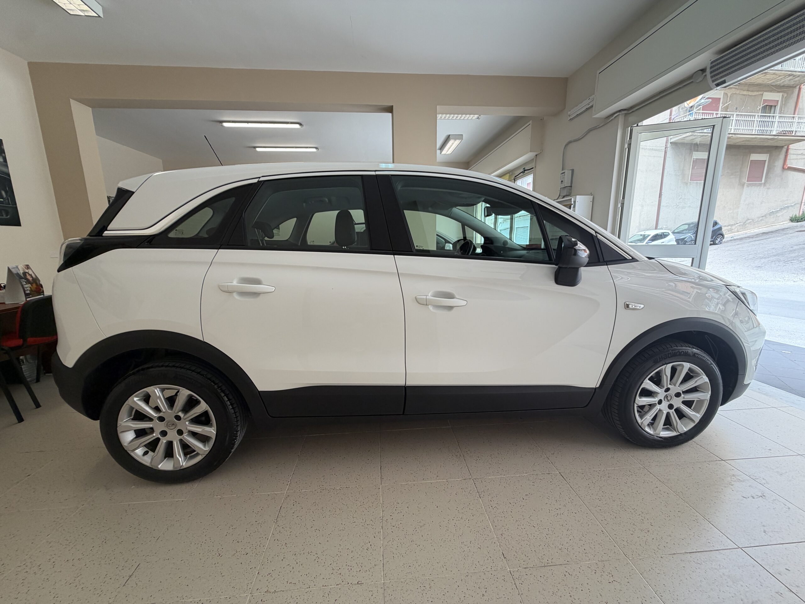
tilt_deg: -10.9
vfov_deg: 85.7
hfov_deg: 102.1
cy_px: 302
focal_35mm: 14
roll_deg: +0.6
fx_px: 326
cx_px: 402
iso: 64
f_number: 2.2
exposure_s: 1/100
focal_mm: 2.22
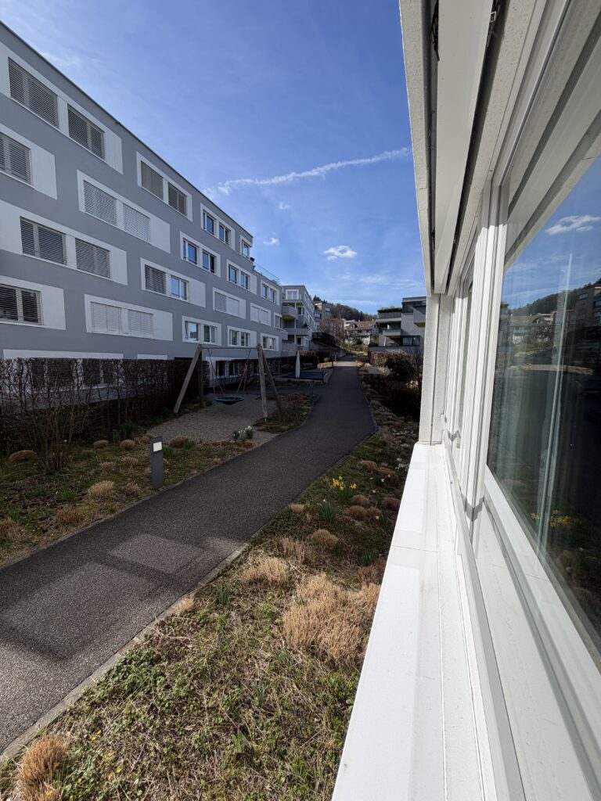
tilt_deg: -7.1
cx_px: 300
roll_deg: -2.7
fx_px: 324
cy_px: 400
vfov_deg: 102.1
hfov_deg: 85.7
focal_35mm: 14
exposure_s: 1/985
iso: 20
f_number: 2.2
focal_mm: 2.22
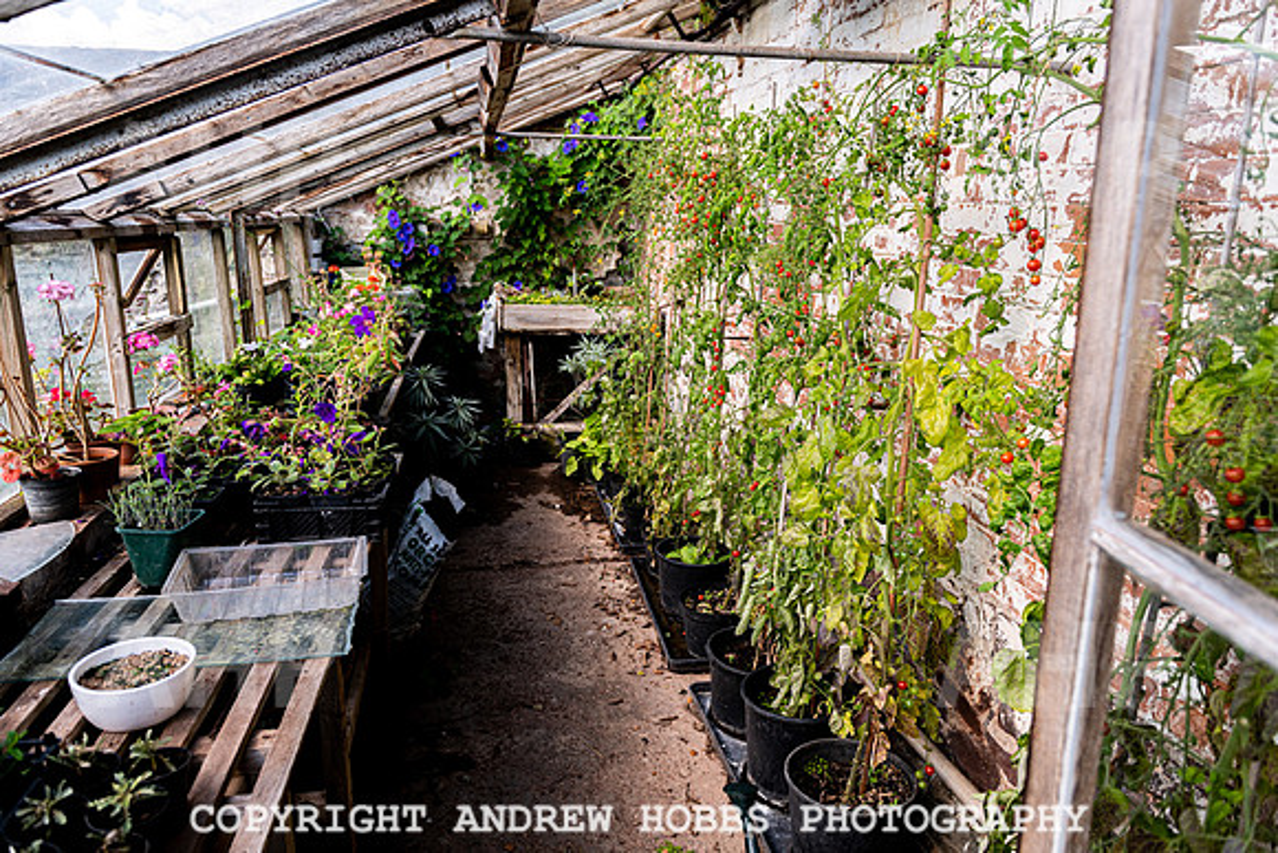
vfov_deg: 52.1
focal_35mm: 25
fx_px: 872
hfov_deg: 72.5
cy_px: 426
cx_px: 639
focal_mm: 24
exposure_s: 1/250
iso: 160
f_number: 4
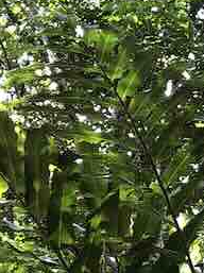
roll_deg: +0.9
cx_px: 33
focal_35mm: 149
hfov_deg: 9.9
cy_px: 353
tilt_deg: +20.1
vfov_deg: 12.8
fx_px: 1174
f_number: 1.8
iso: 25
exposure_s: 1/120
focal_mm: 4
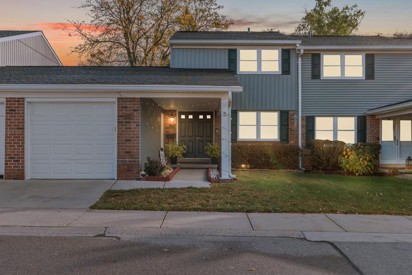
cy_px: 144
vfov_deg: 35.9
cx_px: 199
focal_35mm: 37
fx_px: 423
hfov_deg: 51.9
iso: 100
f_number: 8
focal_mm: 35
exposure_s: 1/13
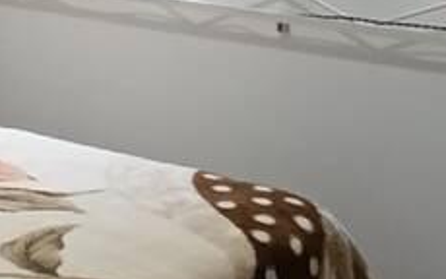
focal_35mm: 106
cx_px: -143
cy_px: -176
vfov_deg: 11.7
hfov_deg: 18.2
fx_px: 1289
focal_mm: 1.65
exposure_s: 1/60
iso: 250
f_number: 2.2
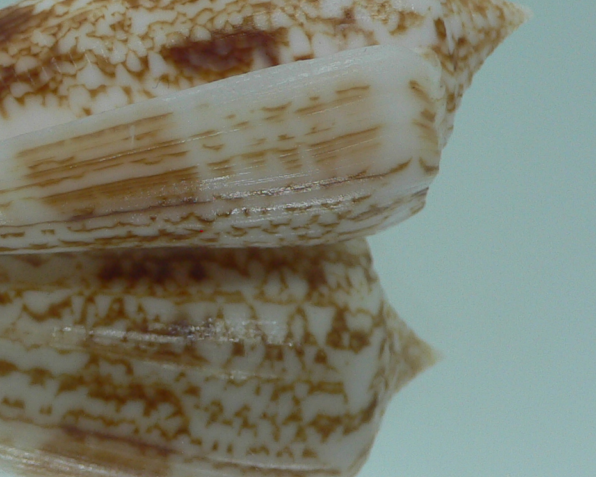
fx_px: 1305
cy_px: 136
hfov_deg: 25.3
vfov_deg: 20.6
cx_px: 129
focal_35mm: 74
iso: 80
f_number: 2.8
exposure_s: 1/60
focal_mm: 4.6
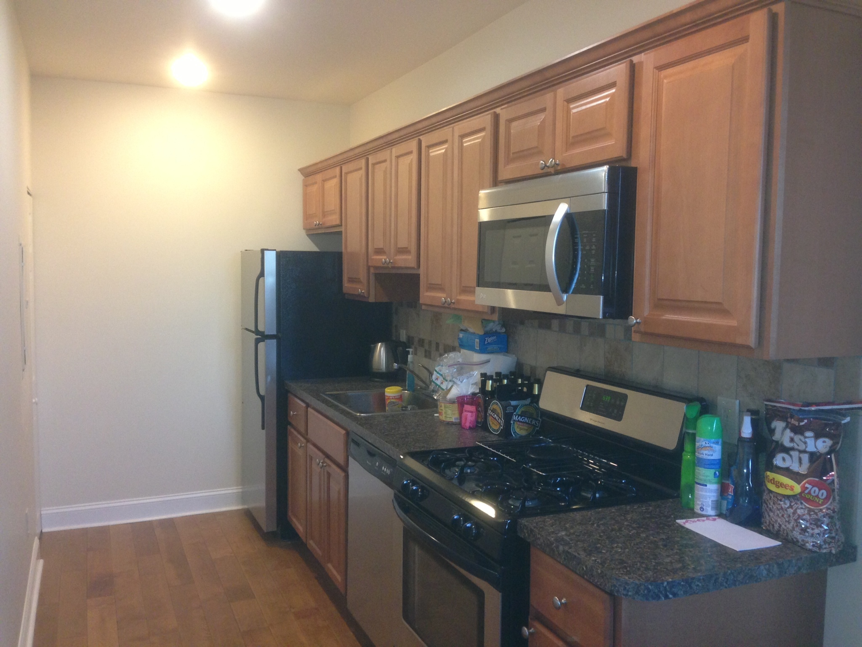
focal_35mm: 33
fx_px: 822
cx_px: 431
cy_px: 324
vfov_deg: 42.9
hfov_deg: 55.4
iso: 160
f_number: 2.4
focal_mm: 4.13
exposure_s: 1/20
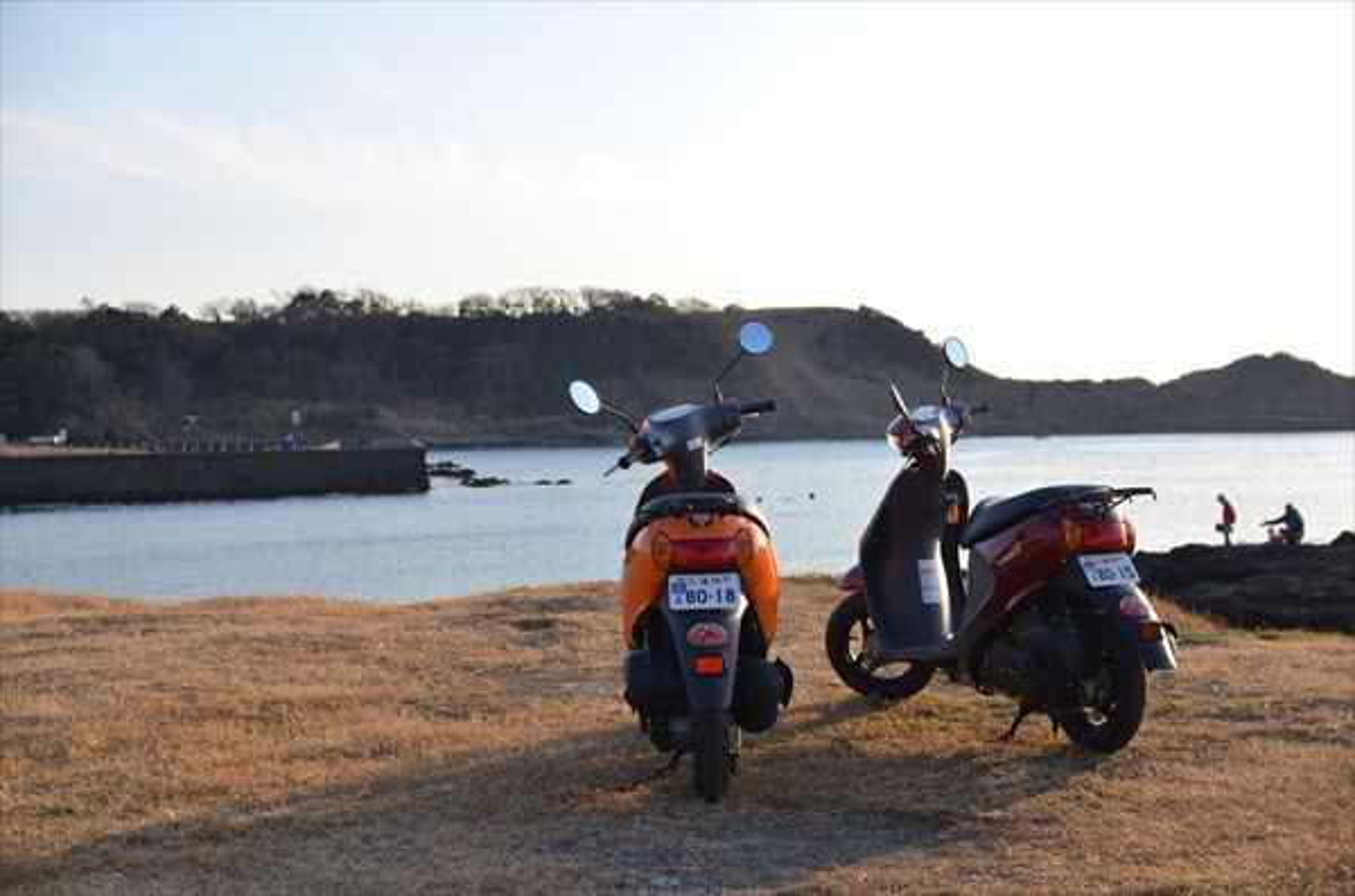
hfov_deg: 43.7
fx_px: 1690
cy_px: 448
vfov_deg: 29.7
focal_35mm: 45
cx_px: 678
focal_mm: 30
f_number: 5
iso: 800
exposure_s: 1/4000
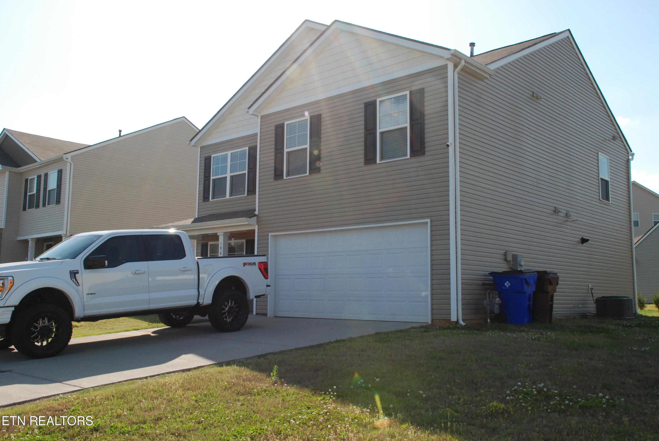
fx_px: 605
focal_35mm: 33
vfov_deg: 40.1
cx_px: 330
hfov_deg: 57.2
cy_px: 220
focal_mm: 22
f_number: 11
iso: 640
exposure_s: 1/500
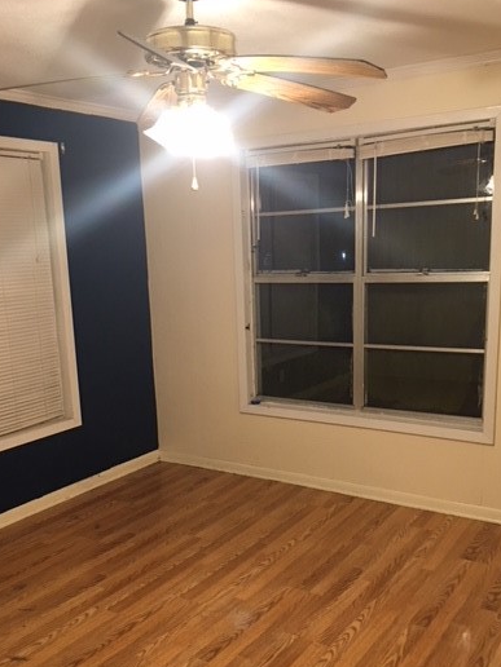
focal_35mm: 36
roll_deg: +1.3
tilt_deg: -11.0
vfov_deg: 51.1
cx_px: 219
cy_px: 394
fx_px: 695
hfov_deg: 39.6
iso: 80
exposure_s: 1/10
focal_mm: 4.15
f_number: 2.2
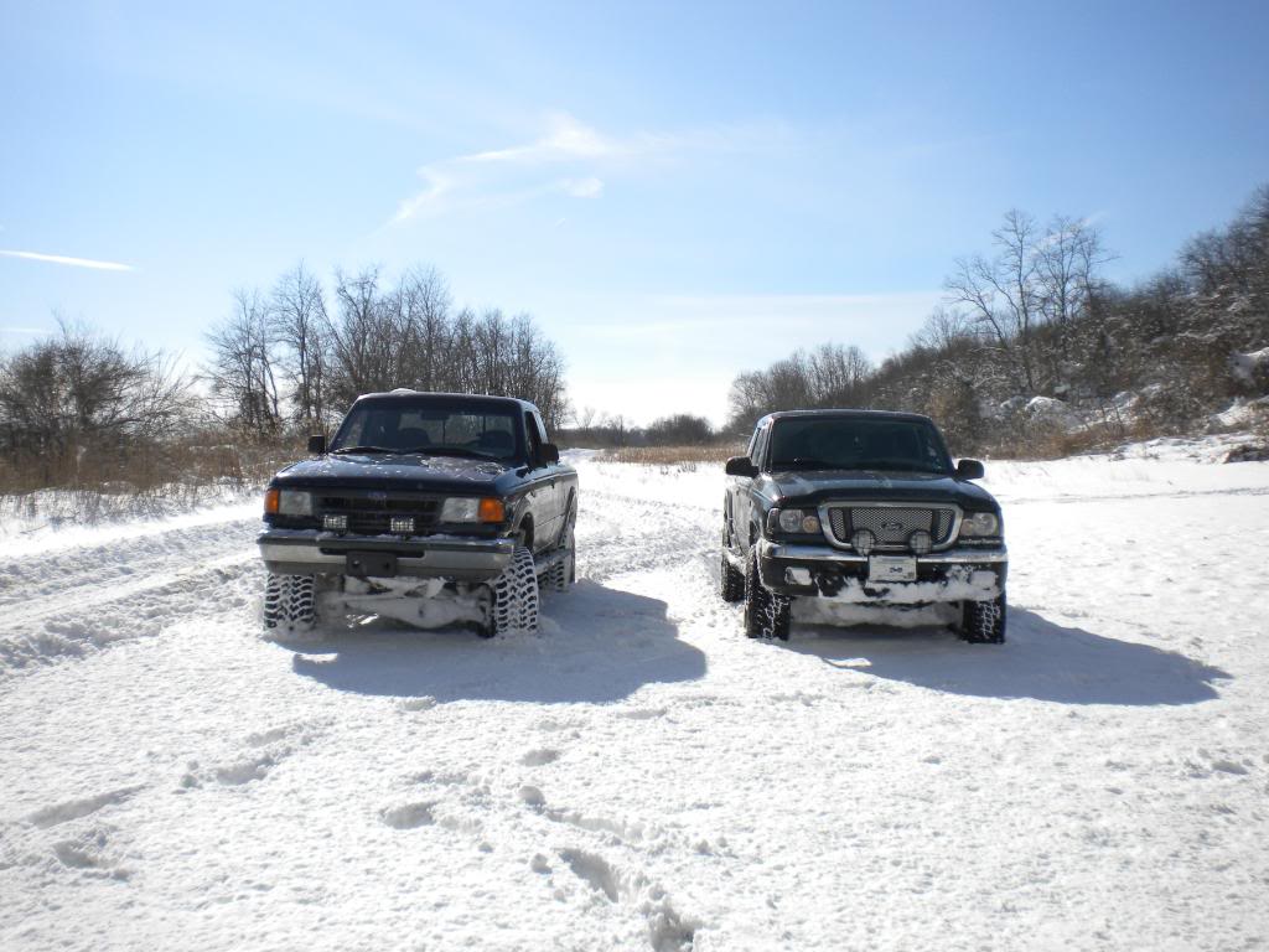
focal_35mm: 35
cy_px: 476
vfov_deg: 40.7
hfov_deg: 52.6
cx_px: 634
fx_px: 1283
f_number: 4.6
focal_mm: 6.3
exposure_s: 1/1000
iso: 80
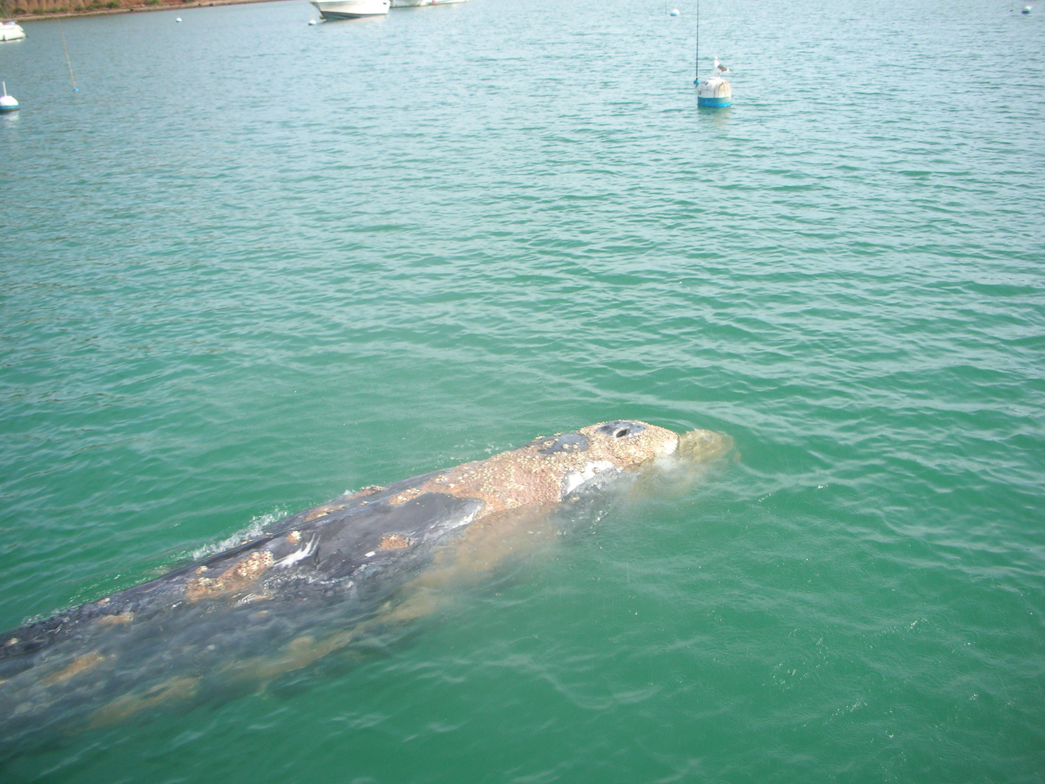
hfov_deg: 52.6
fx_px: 1057
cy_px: 392
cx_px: 522
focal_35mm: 35
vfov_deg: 40.7
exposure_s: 1/44
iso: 50
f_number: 8.5
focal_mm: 5.8
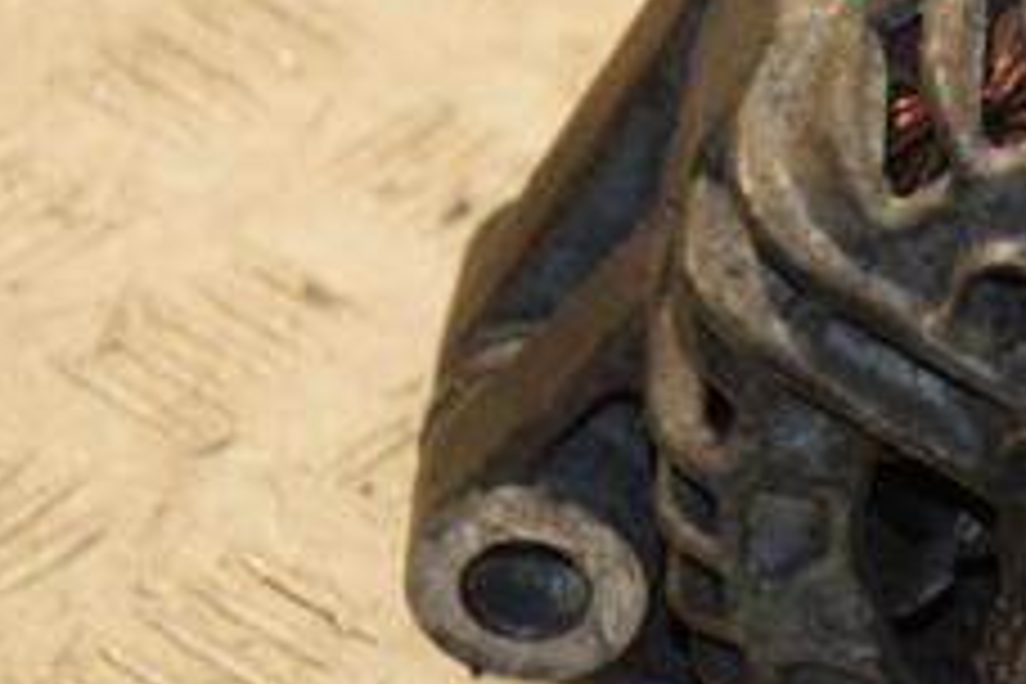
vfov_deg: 5.0
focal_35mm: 276
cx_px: 1224
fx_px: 7865
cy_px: 266
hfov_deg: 7.4
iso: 800
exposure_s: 1/125
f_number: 5.3
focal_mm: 70
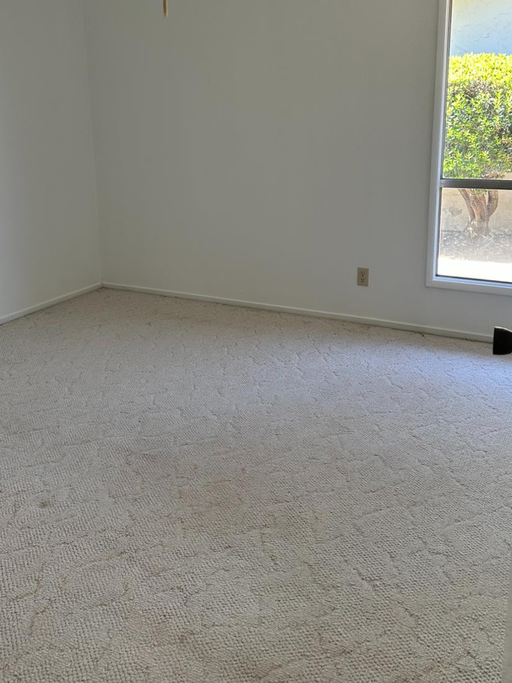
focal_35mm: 33
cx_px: 244
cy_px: 249
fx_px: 651
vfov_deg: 54.6
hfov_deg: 42.9
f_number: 1.78
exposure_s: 1/130
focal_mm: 6.86
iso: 100
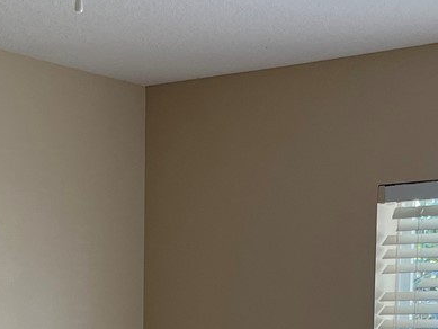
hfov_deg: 18.4
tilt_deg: -4.5
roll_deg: -0.8
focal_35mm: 107
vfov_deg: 13.2
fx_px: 1354
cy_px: 466
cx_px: 222
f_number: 1.6
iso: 64
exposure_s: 1/124
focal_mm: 5.1
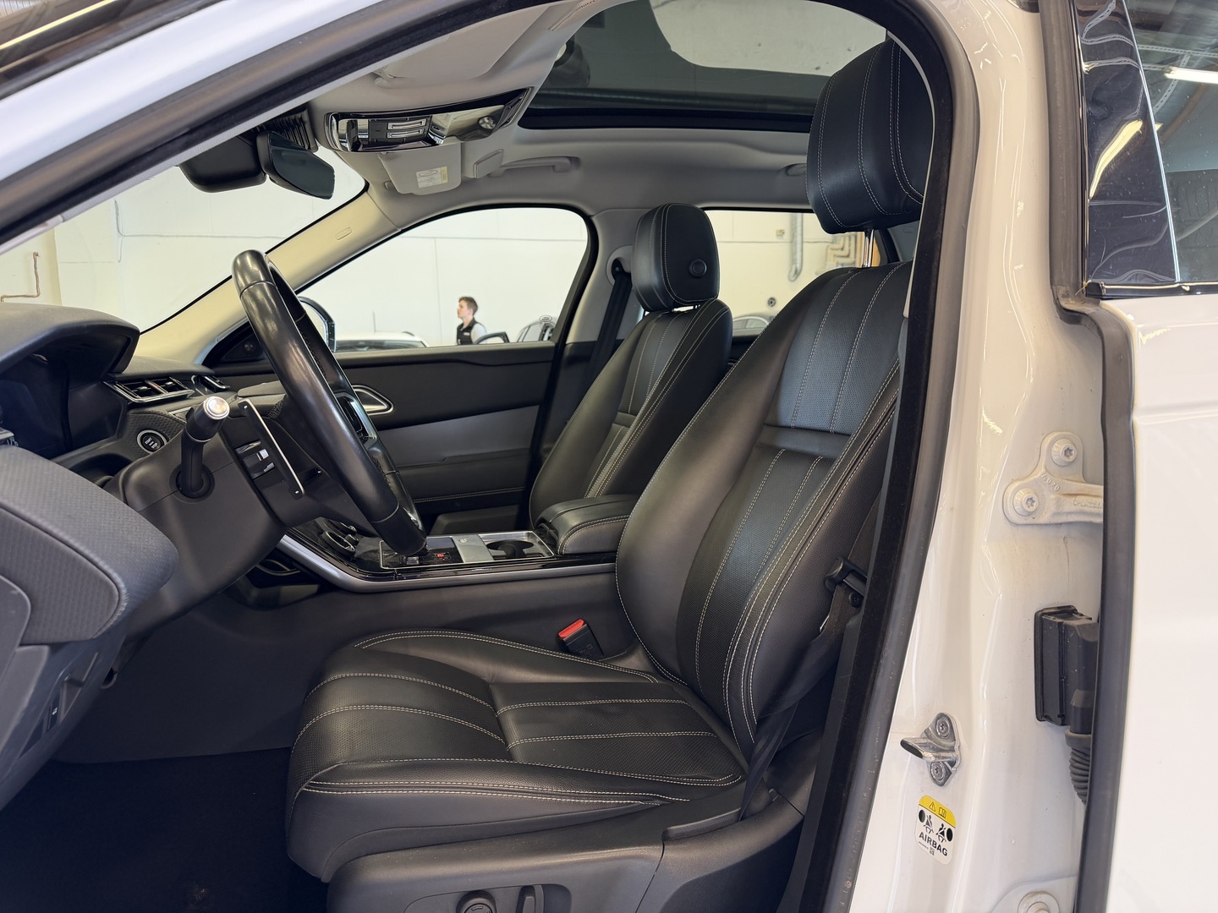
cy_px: 456
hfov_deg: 71.6
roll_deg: +1.5
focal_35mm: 24
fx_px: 844
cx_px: 609
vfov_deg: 56.8
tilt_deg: -6.7
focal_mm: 6.76
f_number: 1.78
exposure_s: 1/50
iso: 100
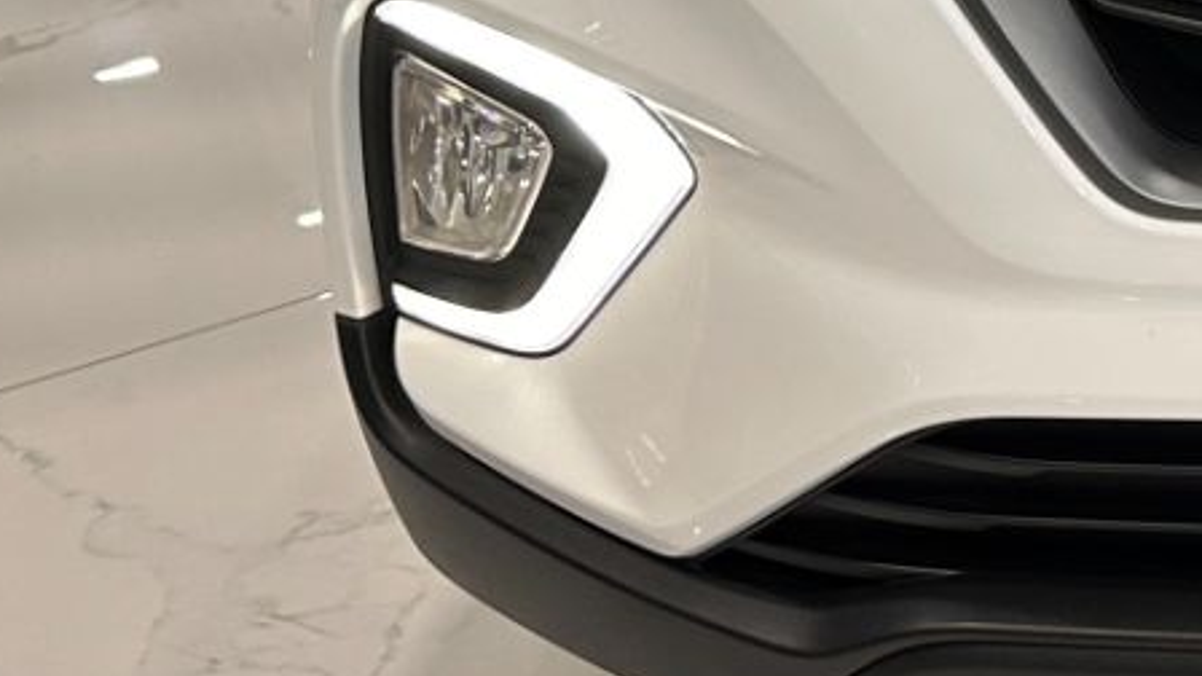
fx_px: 3570
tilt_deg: -14.0
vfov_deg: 10.3
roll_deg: +0.0
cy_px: -451
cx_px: 1977
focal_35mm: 112
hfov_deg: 16.7
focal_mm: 6.86
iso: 100
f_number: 1.78
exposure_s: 1/120
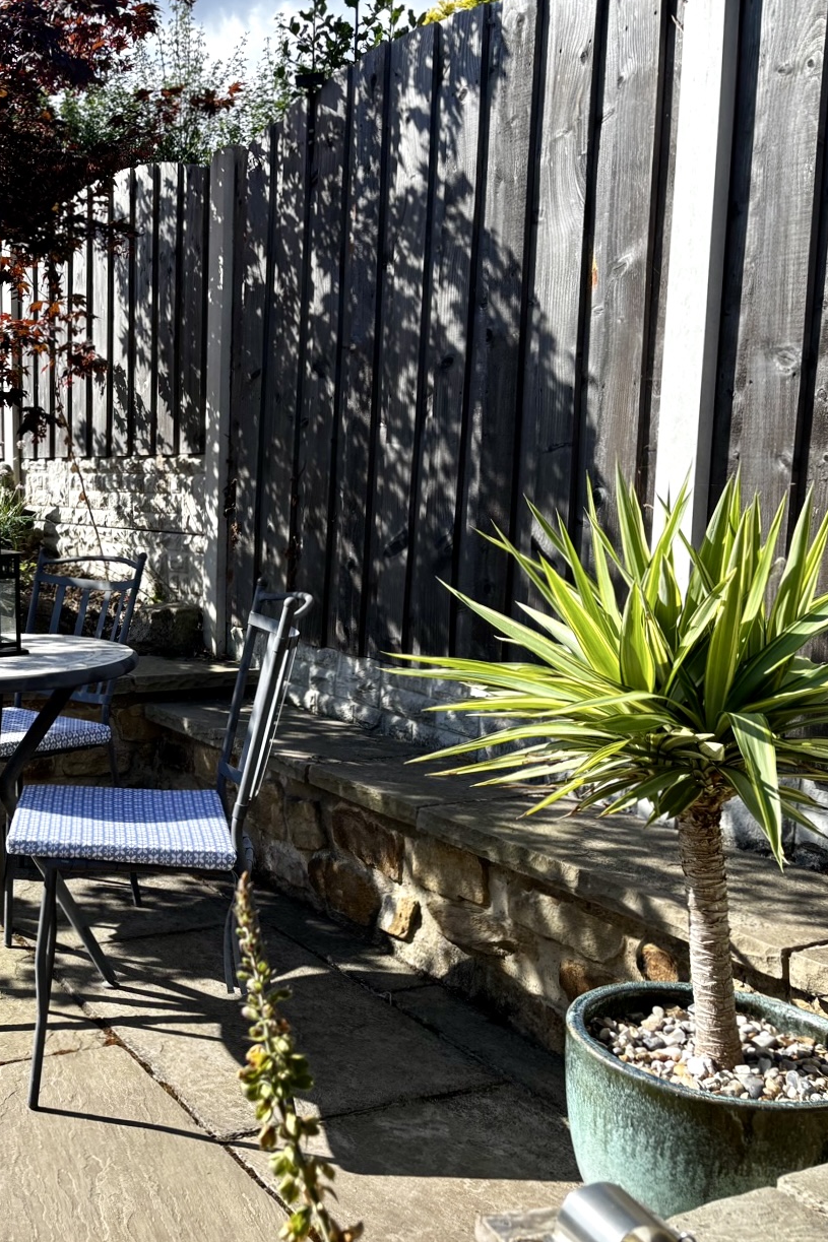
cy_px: 629
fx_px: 1277
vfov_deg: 51.9
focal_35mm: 37
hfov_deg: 33.1
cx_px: 12
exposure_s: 1/1783
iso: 50
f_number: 1.6
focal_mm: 5.96
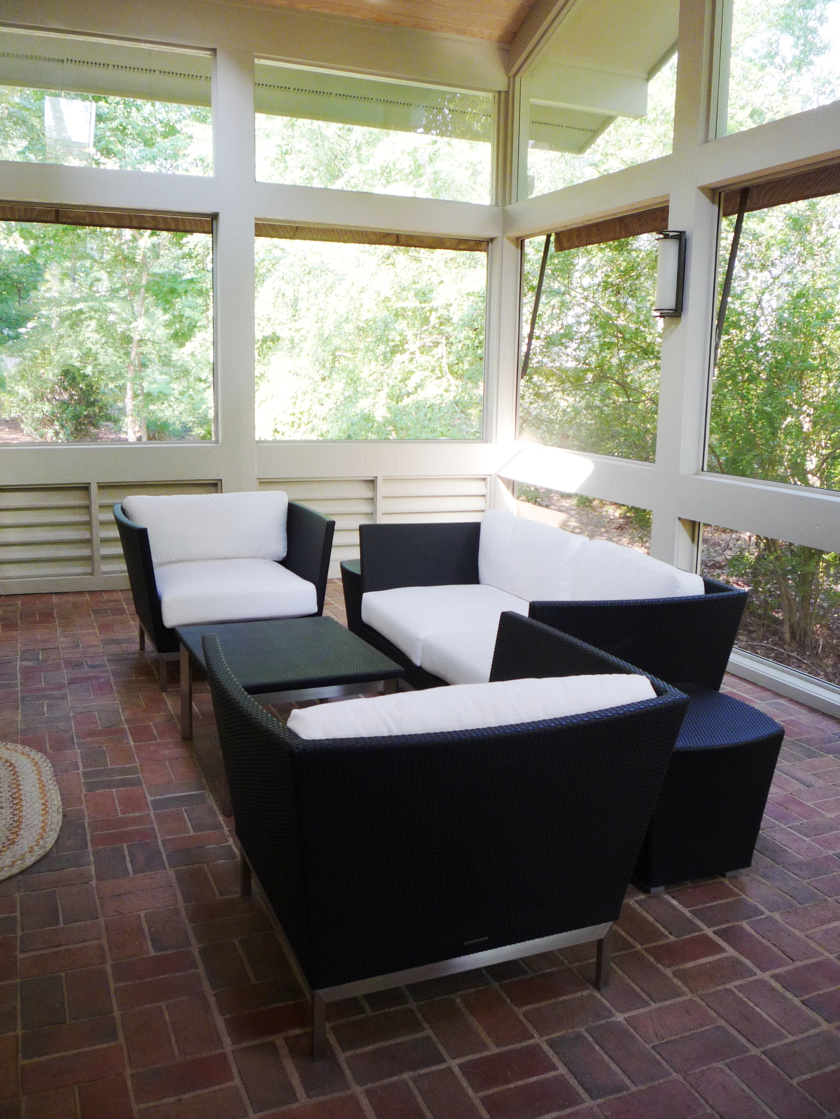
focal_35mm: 30
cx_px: 420
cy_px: 560
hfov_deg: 46.8
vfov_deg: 60.0
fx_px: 971
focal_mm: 5.2
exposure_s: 1/30
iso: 100
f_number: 3.3
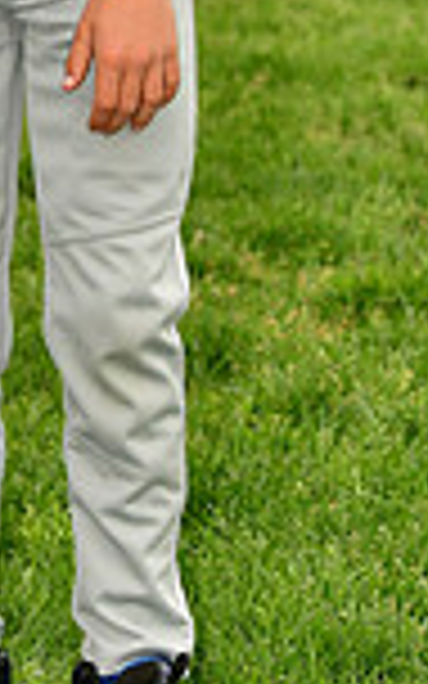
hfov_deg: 3.2
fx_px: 7633
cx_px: -408
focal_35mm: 409
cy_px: -306
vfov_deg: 5.1
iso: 400
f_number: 5
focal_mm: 70
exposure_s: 1/800
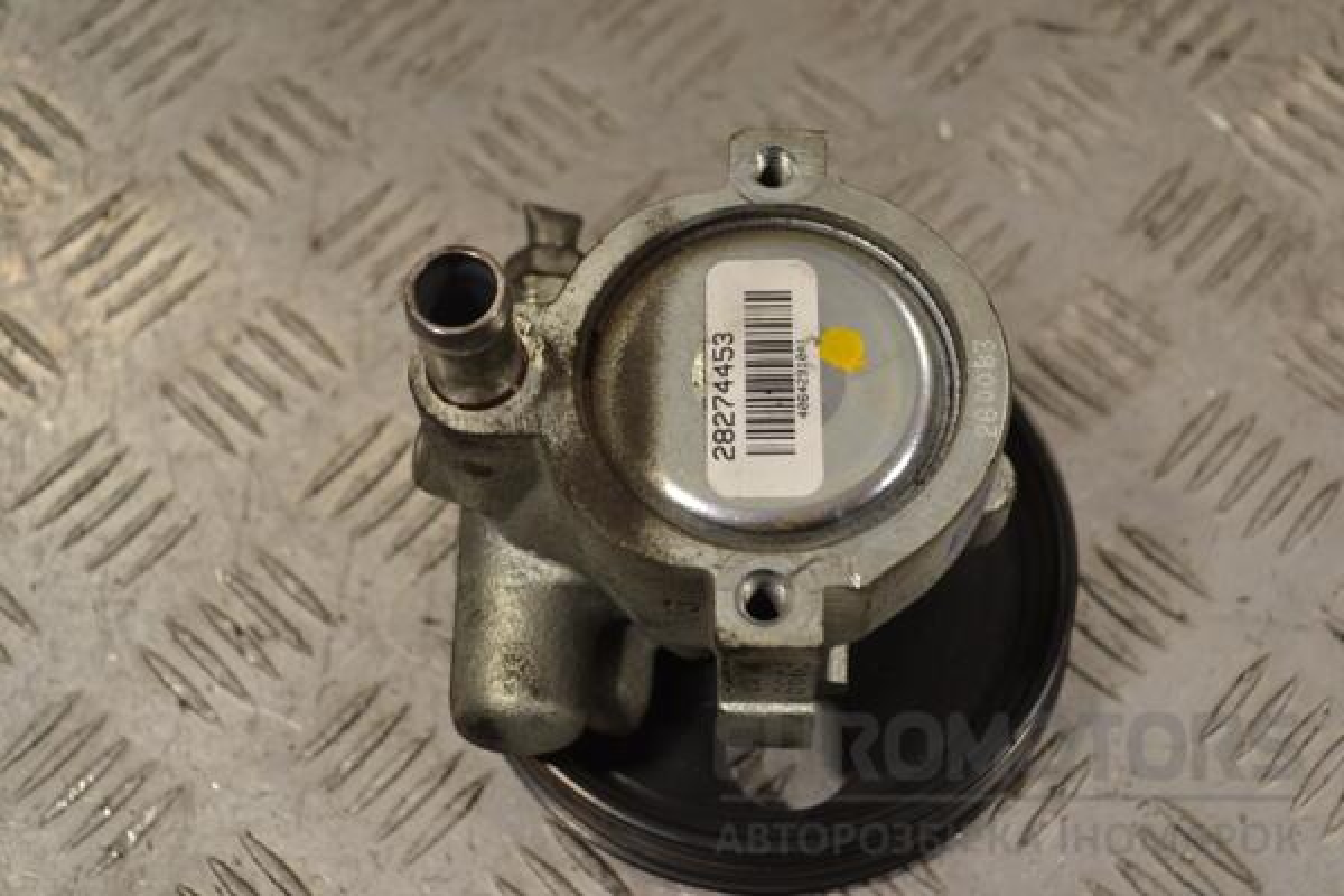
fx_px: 1904
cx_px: 672
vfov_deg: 26.5
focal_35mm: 51
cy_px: 448
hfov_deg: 38.9
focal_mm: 34
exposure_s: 1/125
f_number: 5.6
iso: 250
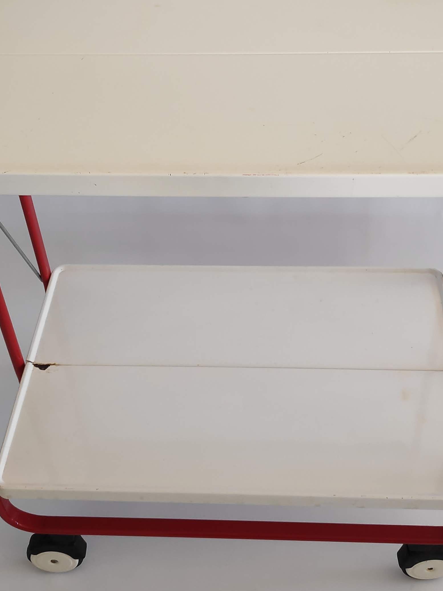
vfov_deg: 47.8
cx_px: 230
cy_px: 277
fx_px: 665
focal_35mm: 39
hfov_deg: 36.8
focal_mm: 3.94
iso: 320
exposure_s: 1/100
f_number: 1.9
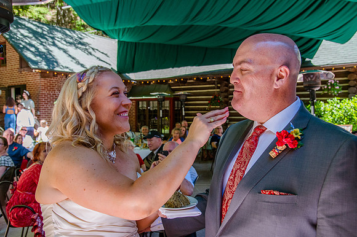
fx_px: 342
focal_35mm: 34
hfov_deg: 55.2
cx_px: 184
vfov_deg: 38.3
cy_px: 125
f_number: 5.6
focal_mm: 30
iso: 1600
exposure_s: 1/640
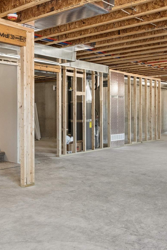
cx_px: 62
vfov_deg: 46.4
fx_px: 292
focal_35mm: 42
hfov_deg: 31.7
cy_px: 115
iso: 800
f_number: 10
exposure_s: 1/10
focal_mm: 16
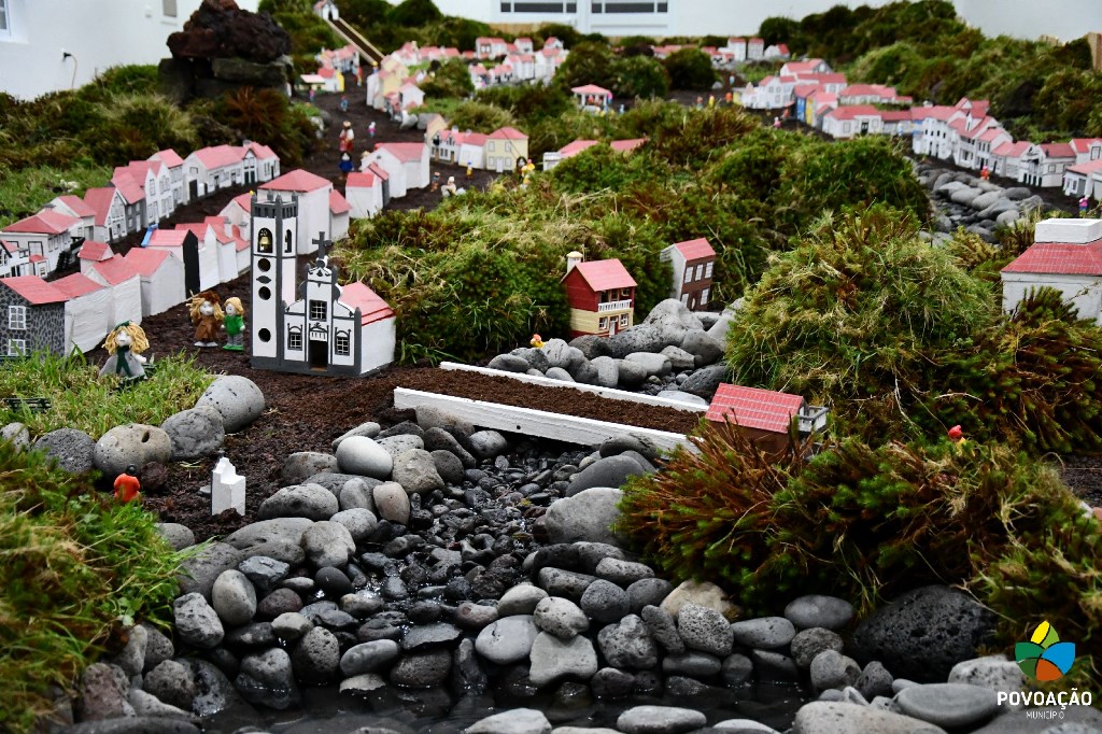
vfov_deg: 26.0
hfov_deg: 38.2
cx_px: 551
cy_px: 367
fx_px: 1591
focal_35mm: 52
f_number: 4.5
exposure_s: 1/60
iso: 4500
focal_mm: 35
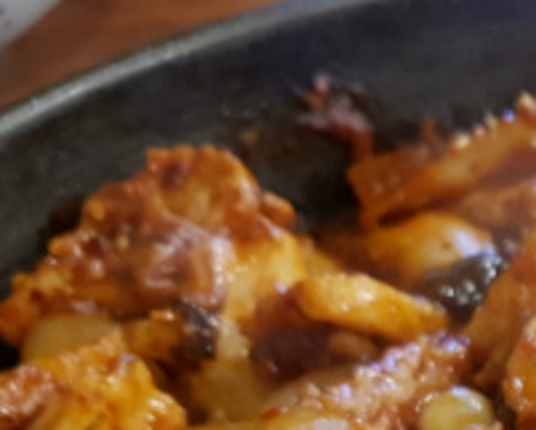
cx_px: 816
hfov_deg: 18.3
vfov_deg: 15.2
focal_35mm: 92
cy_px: 694
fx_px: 1460
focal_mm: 4.2
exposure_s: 1/11
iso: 200
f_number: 1.7
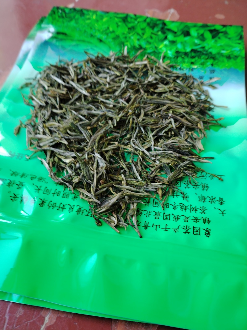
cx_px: 124
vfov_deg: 67.3
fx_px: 247
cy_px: 165
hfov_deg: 53.1
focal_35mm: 26
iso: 142
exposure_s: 1/50
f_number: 1.8
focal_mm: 4.25
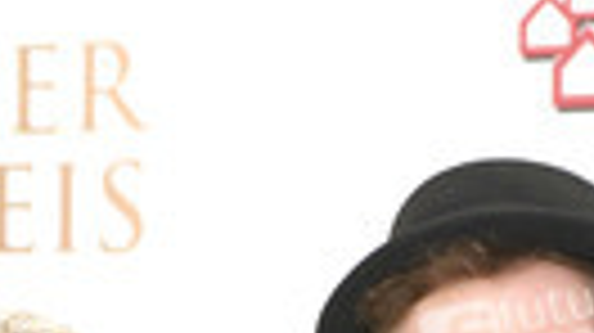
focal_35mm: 200
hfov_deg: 10.7
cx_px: -34
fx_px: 3148
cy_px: 670
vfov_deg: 5.9
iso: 800
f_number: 3.5
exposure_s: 1/250
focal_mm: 56
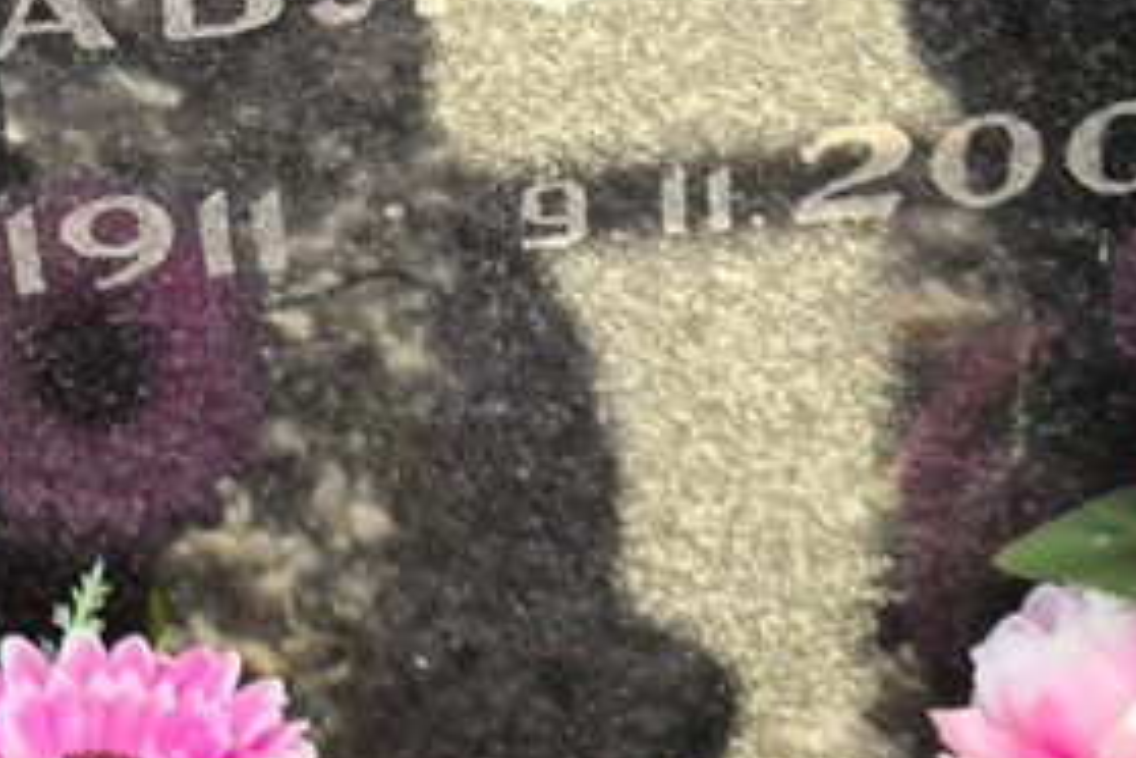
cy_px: -375
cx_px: 71
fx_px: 4701
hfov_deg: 13.6
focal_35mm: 149
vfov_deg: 9.0
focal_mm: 4.71
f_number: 1.7
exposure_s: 1/170
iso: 50
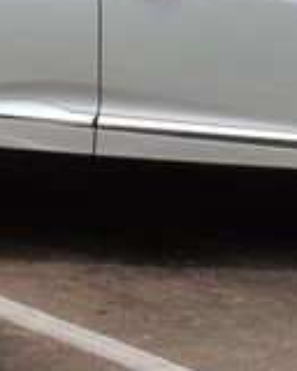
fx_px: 1736
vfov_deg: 12.2
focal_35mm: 158
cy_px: 128
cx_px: 181
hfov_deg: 9.8
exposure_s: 1/500
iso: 200
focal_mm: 28
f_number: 11
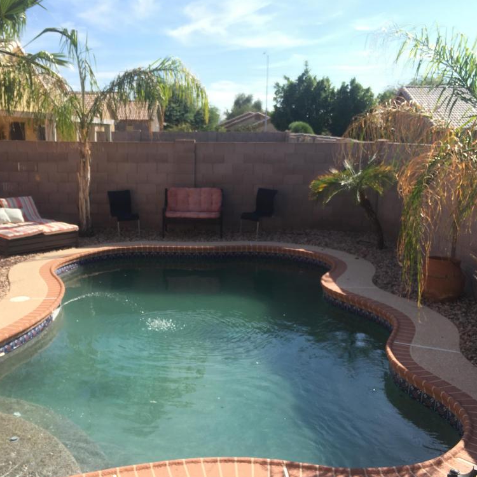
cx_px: 196
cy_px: 241
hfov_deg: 47.0
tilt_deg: -10.9
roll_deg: -0.6
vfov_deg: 47.2
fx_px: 546
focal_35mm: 35
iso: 25
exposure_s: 1/1148
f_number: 2.2
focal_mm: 4.15
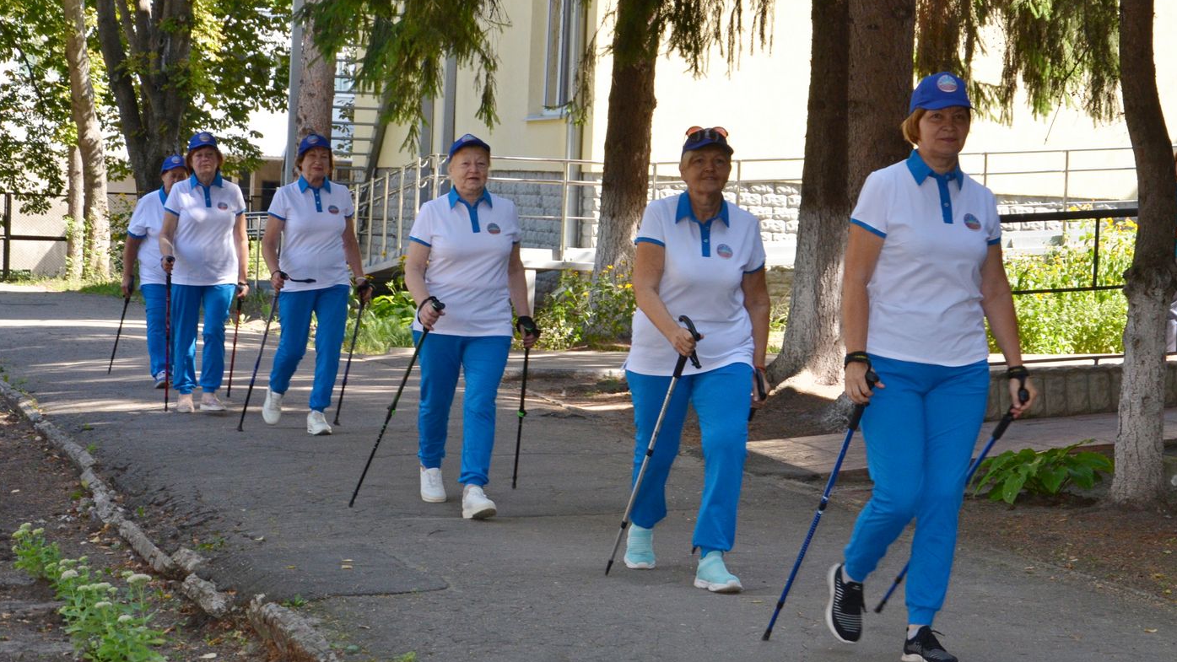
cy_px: 344
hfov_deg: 25.9
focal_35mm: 82
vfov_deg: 14.7
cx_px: 588
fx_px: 2559
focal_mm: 52
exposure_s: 1/250
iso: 500
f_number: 10
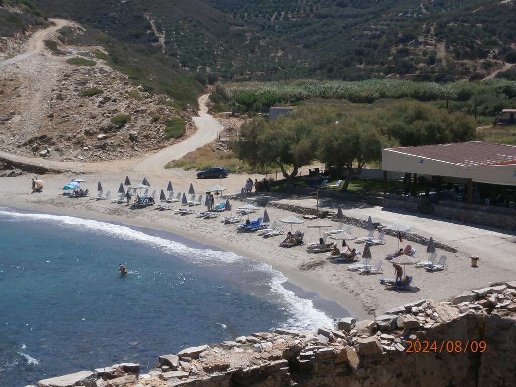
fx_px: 894
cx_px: 258
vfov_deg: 24.4
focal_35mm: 60
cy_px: 194
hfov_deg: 32.2
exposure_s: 1/1250
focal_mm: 10.7
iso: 80
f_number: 3.9
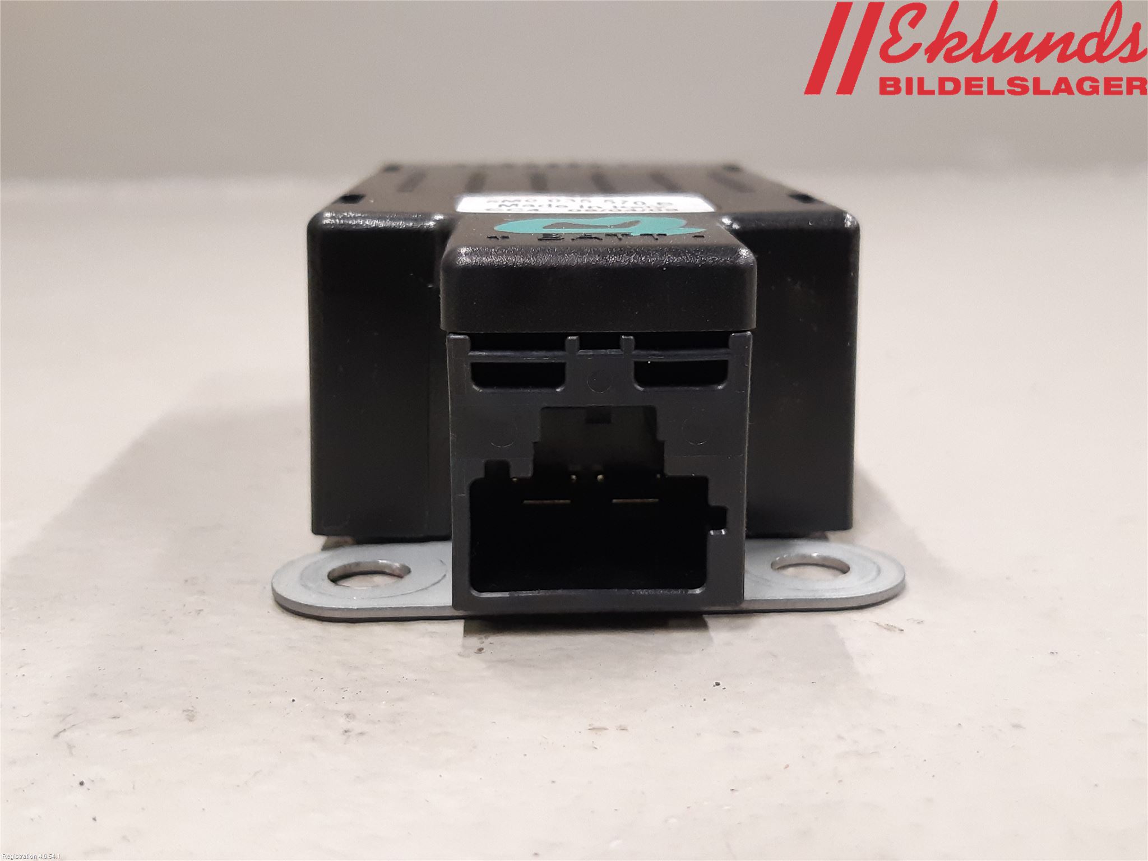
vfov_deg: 53.1
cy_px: 430
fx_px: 862
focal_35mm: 26
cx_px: 574
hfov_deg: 67.3
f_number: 1.7
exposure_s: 1/50
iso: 250
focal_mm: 3.93
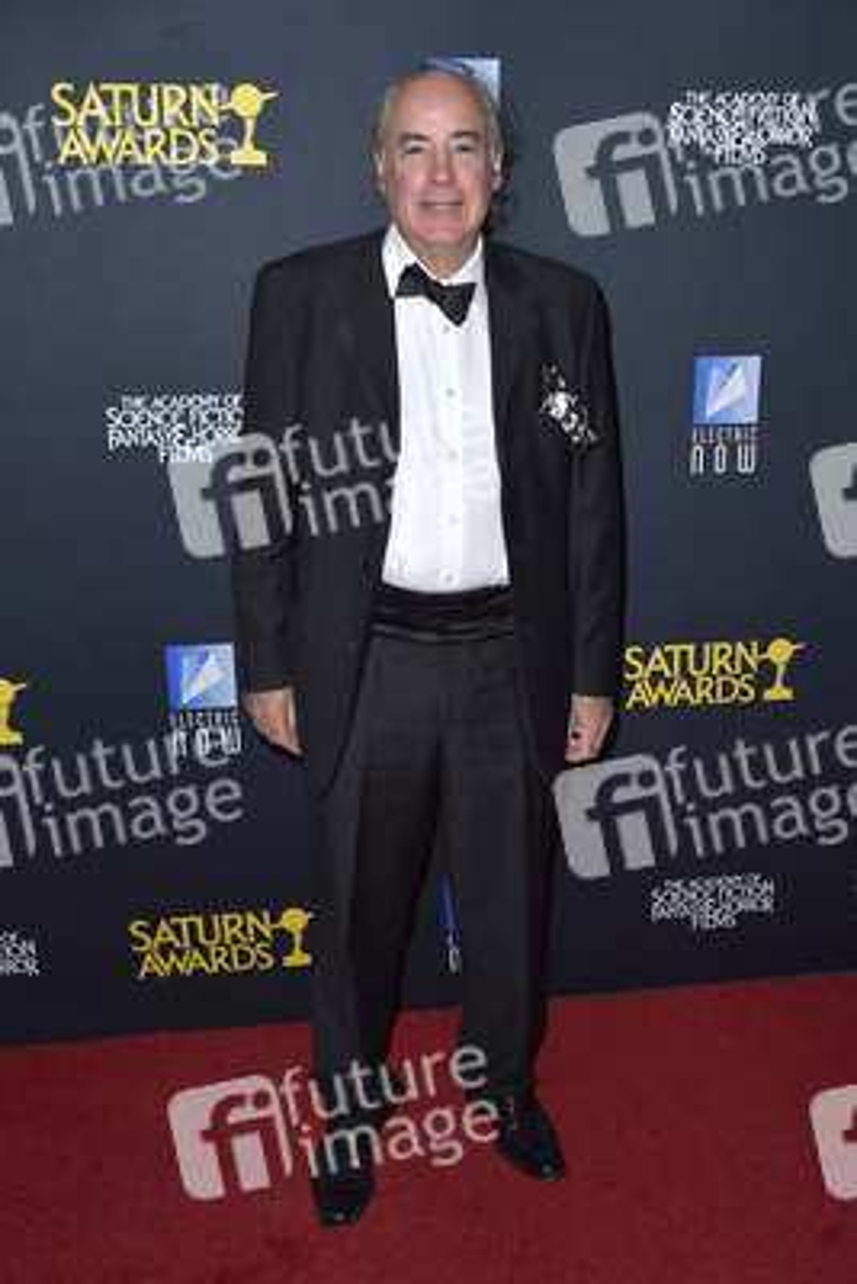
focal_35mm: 35
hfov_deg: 37.9
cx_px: 428
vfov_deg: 54.4
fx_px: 1249
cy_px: 642
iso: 250
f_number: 6.3
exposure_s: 1/250
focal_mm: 35
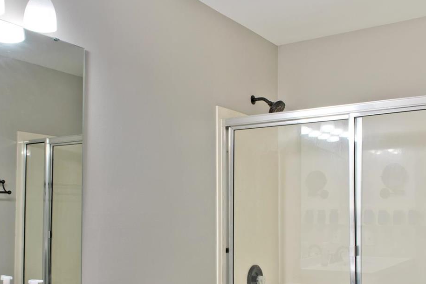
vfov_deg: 31.4
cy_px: 209
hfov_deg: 46.4
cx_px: 204
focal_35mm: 42
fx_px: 497
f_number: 11
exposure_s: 1/5
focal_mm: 24
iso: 100
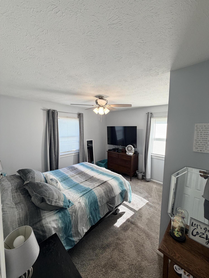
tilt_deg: -6.0
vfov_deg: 102.1
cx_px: 104
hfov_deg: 85.7
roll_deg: +0.5
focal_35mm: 14
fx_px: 113
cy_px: 139
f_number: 2.2
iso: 160
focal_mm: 2.22
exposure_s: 1/120
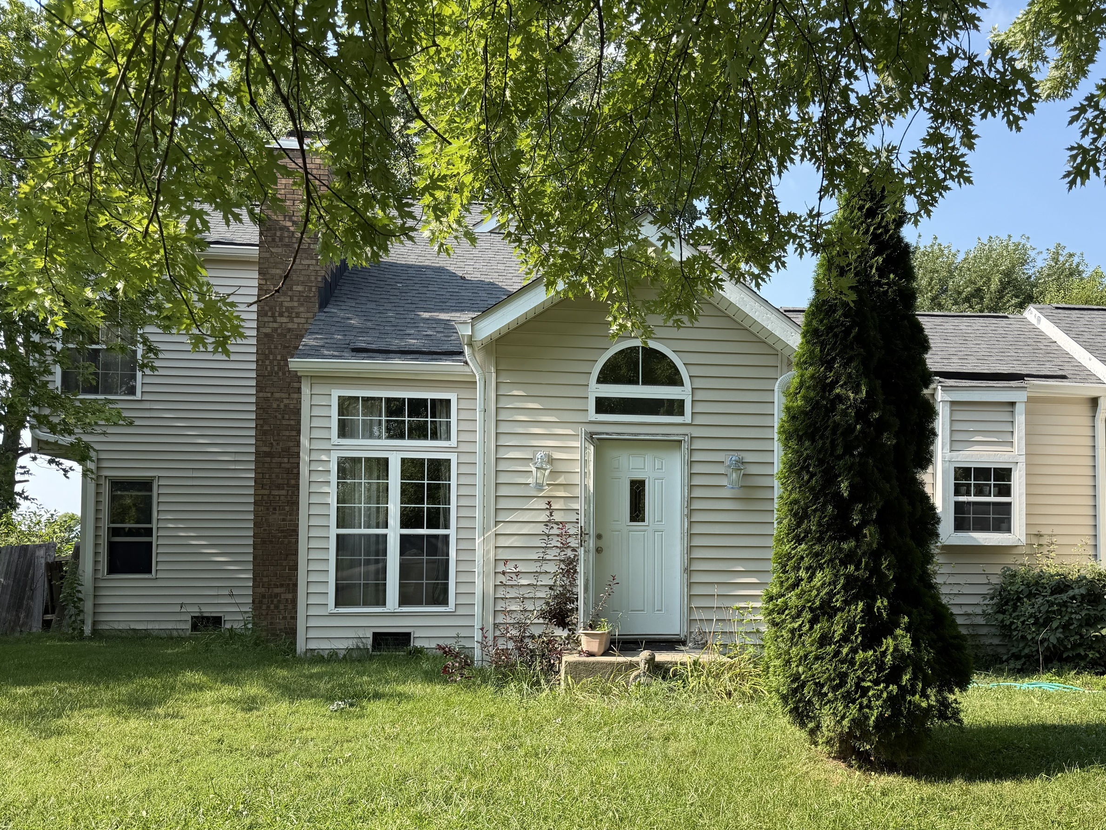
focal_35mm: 31
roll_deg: -0.1
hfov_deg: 57.8
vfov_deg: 45.0
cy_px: 532
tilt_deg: +1.6
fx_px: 991
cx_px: 673
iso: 80
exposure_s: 1/1585
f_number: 1.78
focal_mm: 6.76
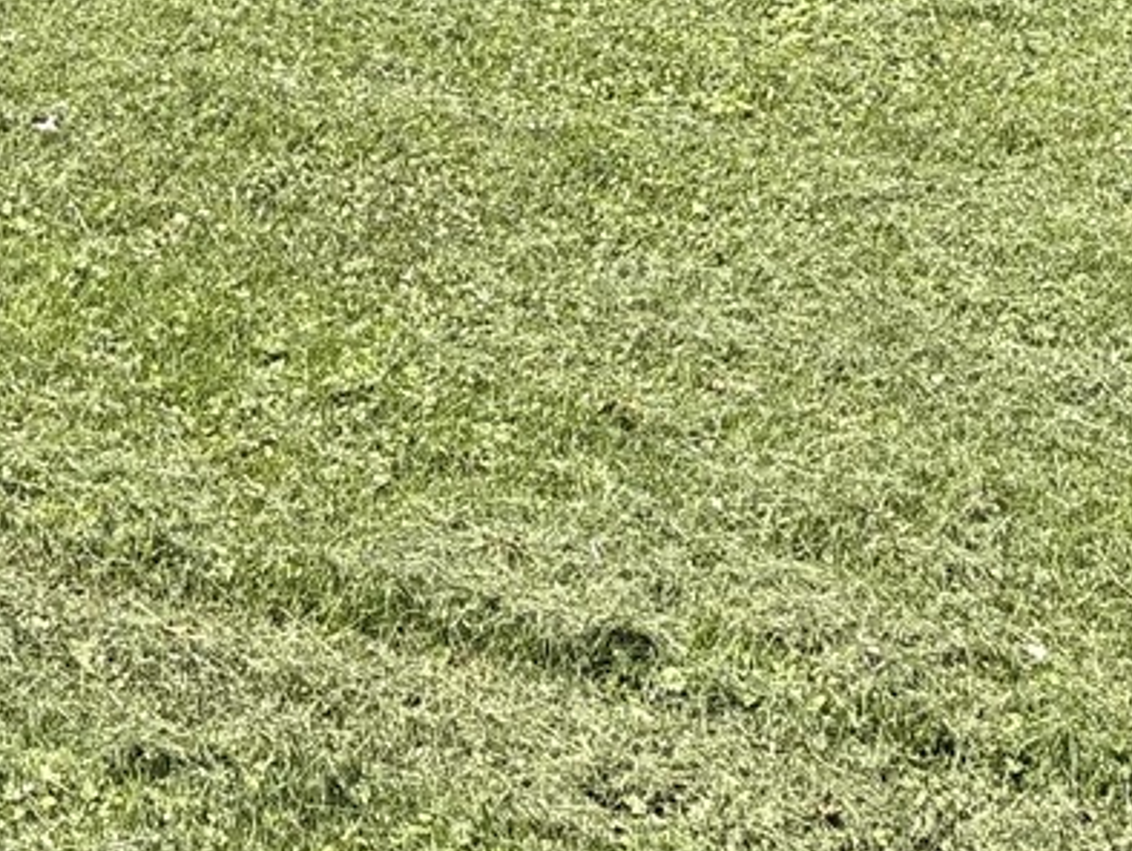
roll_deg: +0.7
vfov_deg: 13.9
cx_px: -69
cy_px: -681
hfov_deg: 19.9
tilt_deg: -8.4
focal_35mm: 95
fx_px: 3109
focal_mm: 5.96
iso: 50
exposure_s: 1/1287
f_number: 1.6
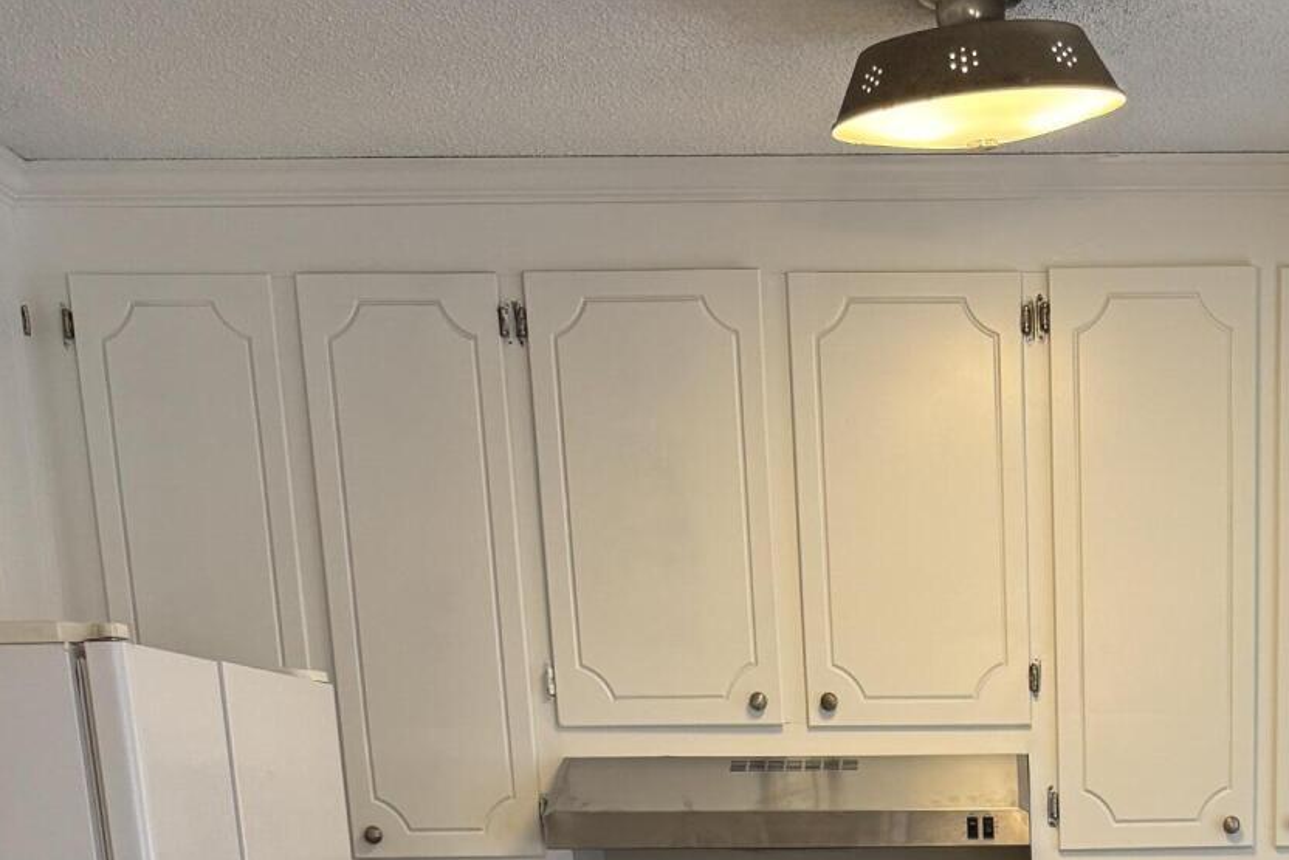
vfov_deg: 18.7
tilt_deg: -15.1
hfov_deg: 32.1
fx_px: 2149
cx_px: 1100
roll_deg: +1.7
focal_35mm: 60
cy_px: 1447
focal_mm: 6.76
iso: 160
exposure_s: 1/60
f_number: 1.78
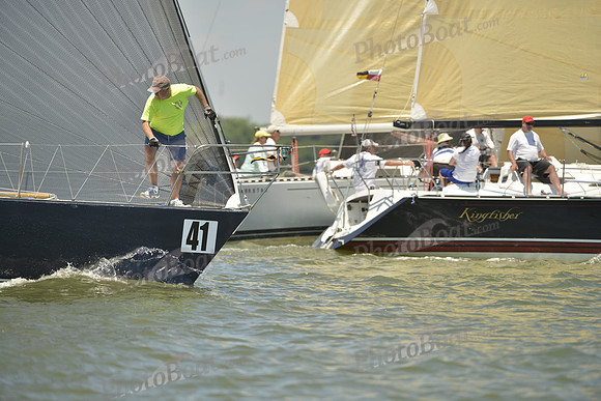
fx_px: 5677
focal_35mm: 340
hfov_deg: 6.1
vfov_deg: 4.0
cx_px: 300
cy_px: 200
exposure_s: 1/1250
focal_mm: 340
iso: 200
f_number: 4.5
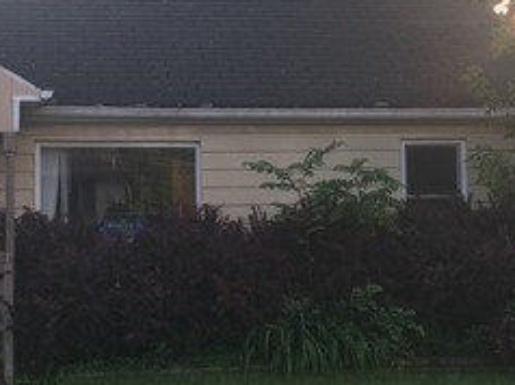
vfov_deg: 18.9
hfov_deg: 24.9
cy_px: 182
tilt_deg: +0.9
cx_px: 158
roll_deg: +0.5
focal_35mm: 78
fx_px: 1159
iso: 32
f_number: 2.2
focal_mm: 4.15
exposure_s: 1/193
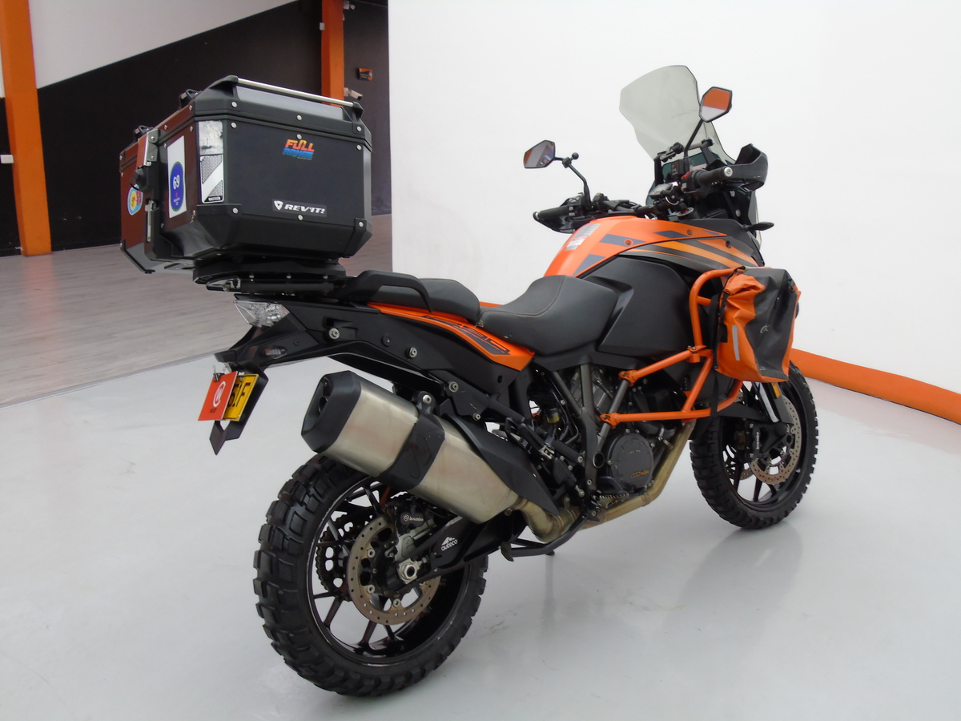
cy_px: 360
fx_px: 805
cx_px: 480
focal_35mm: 29
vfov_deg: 48.2
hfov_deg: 61.7
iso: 160
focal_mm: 5.2
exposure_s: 1/30
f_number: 3.6
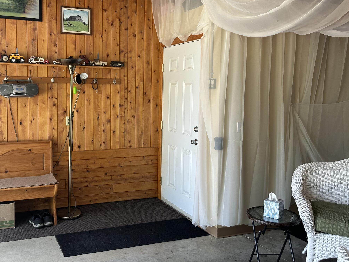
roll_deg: -2.0
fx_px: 363
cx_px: 127
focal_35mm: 36
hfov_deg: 50.7
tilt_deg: -3.8
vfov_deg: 39.5
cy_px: 108
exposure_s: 1/157
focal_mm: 6.86
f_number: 1.78
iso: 64
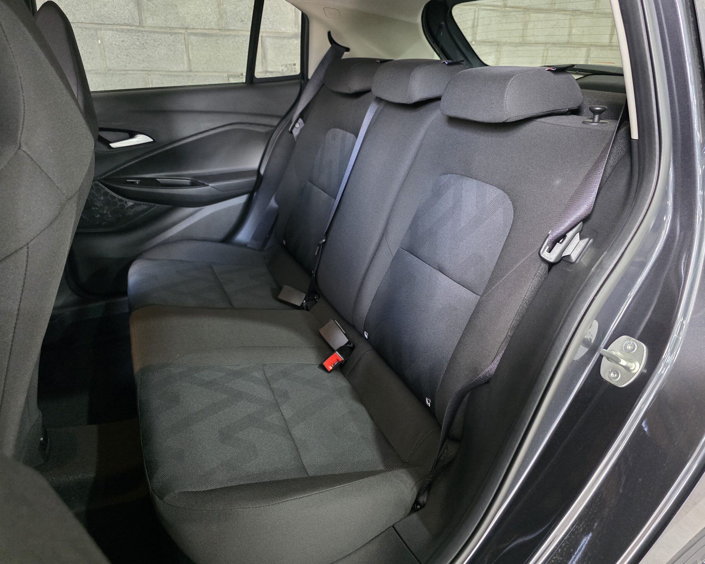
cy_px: 282
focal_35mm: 24
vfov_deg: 58.8
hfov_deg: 70.3
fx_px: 501
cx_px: 366
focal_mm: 6.3
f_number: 1.7
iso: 2000
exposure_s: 1/50
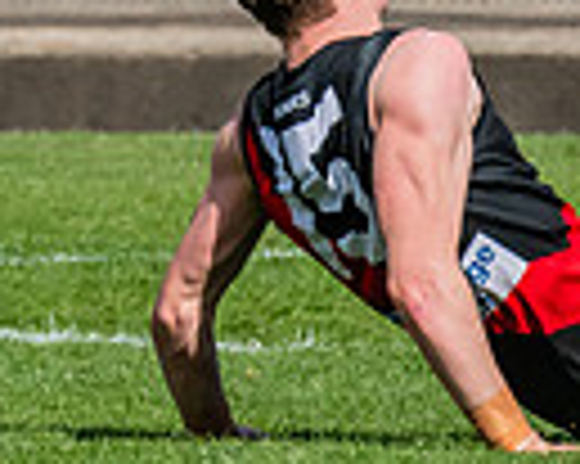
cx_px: -552
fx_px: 39692
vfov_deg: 0.7
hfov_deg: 0.8
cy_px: -280
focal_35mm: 2314
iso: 800
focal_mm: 360
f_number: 13
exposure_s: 1/1600
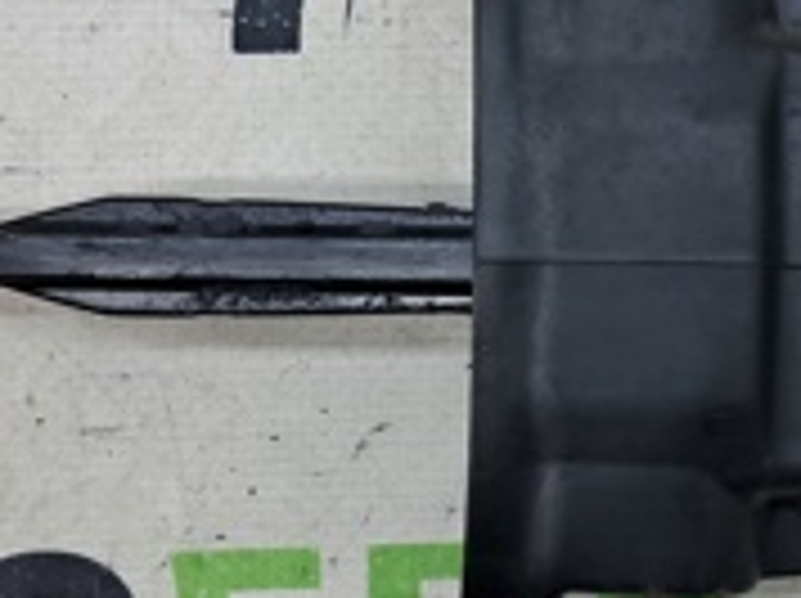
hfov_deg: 20.1
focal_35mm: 97
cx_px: 603
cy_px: 299
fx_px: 2242
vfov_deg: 15.2
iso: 50
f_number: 1.8
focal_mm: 4
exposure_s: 1/50
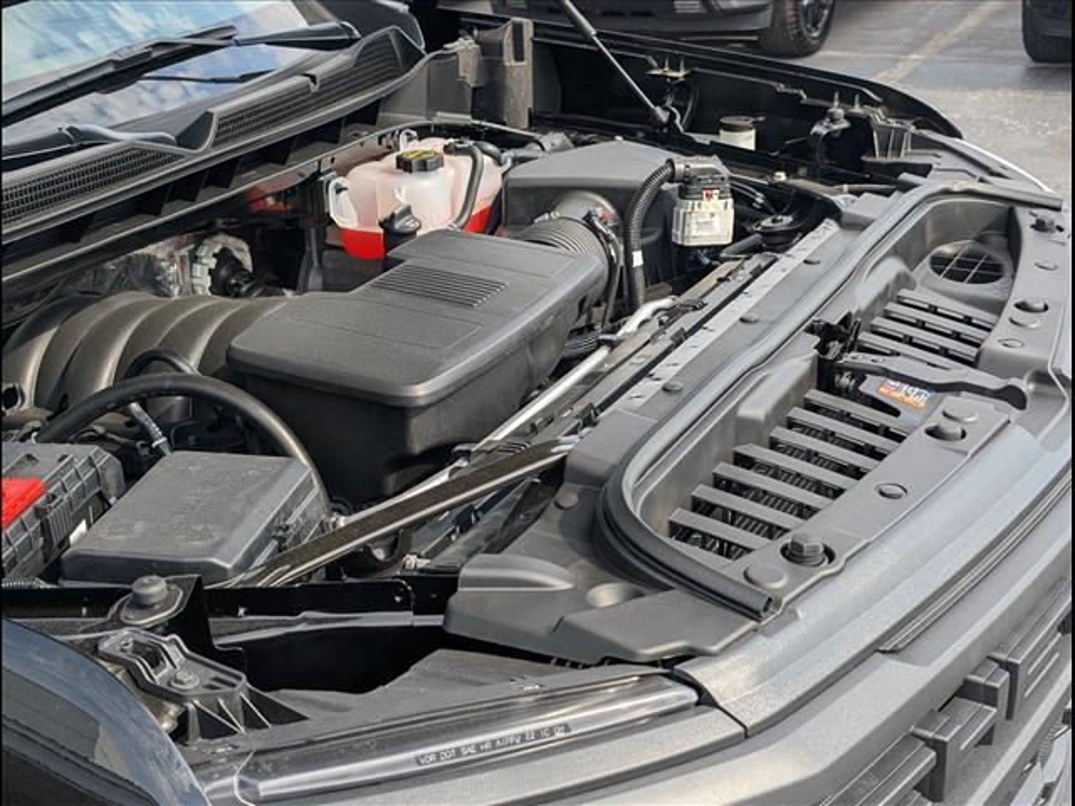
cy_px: 403
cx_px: 538
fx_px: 1522
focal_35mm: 49
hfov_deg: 38.9
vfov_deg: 29.7
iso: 20
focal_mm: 6.9
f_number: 1.68
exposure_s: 1/400
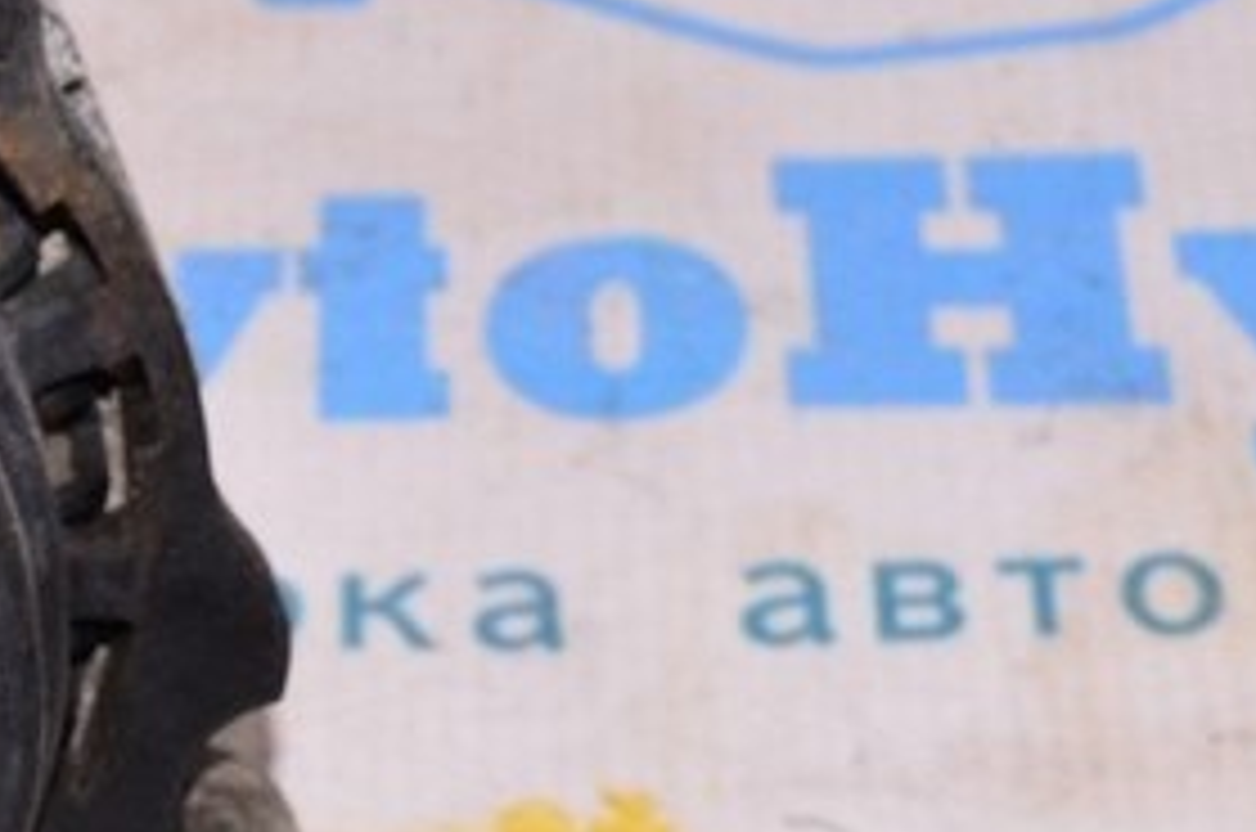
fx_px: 5950
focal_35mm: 171
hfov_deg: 11.7
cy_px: 425
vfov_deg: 8.0
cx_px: -414
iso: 1600
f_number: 8
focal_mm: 31
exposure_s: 1/200
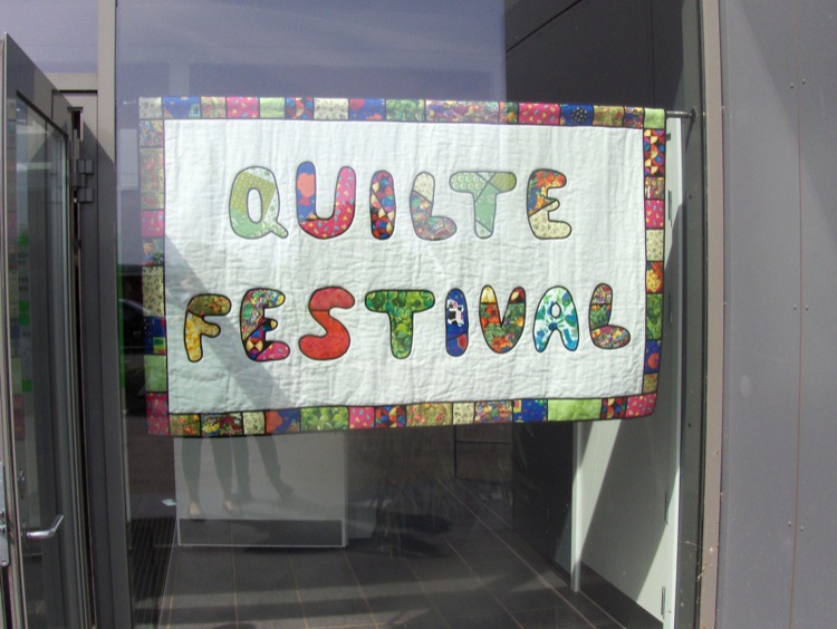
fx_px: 992
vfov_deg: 35.2
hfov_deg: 45.7
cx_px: 418
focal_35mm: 41
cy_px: 314
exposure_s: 1/225
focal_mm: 6.5
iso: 100
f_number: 7.7
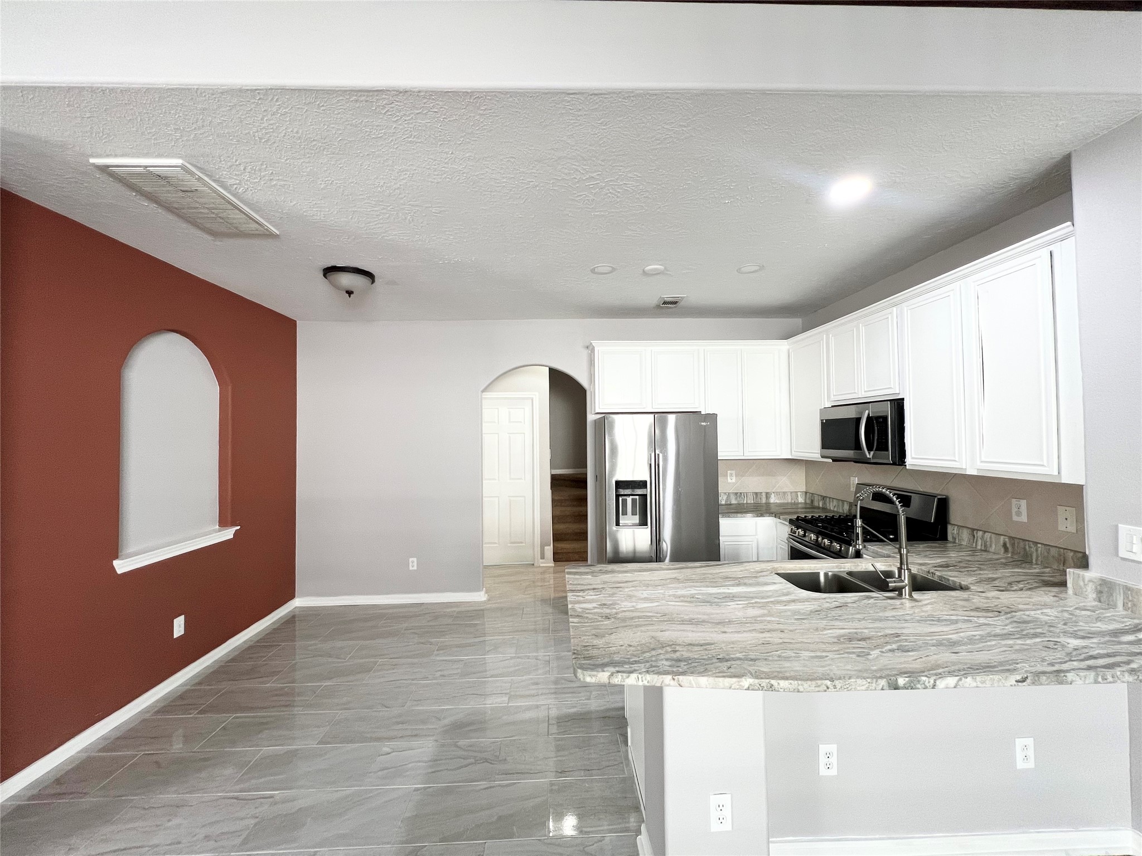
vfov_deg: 89.9
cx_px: 571
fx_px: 429
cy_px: 428
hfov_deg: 106.2
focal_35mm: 13
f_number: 1.8
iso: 125
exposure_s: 1/60
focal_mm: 1.57
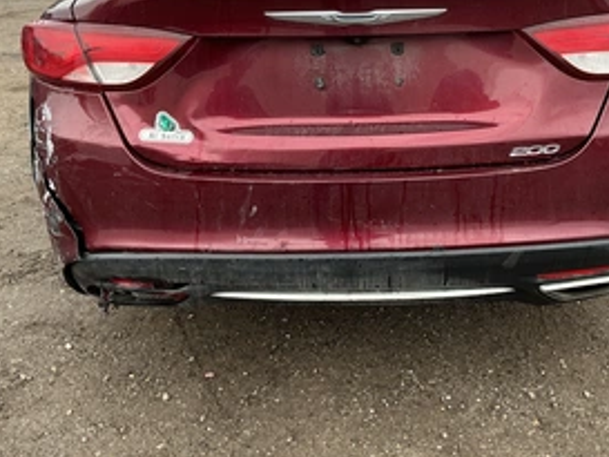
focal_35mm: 41
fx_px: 722
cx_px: 364
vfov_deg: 34.6
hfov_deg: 45.5
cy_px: 127
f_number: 1.8
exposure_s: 1/122
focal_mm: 3
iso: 16
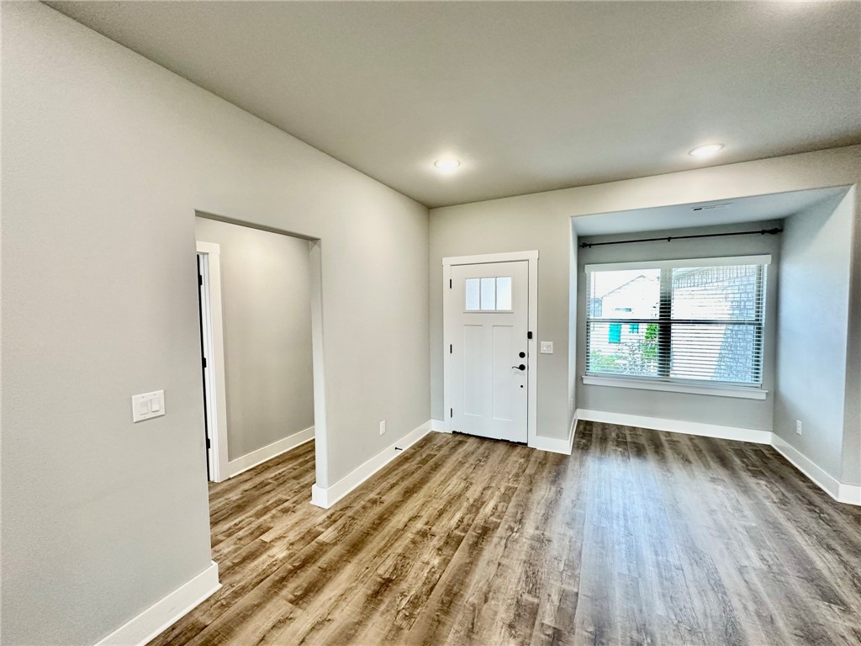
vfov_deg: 85.7
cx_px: 430
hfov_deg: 102.1
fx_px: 348
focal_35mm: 14
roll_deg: +0.7
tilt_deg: -3.8
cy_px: 323
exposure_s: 1/120
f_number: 2.2
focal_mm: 2.22
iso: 200
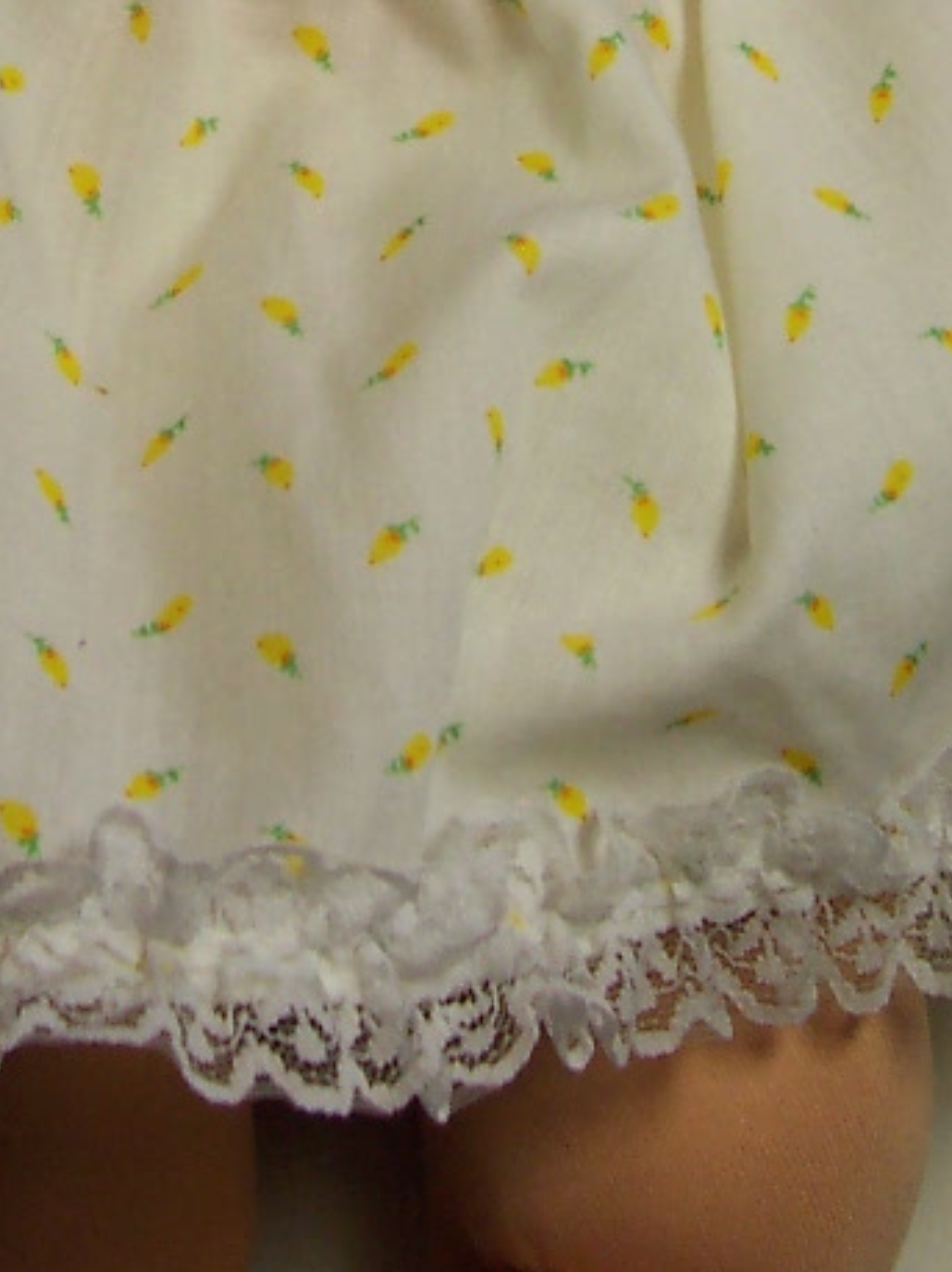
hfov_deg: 15.2
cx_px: 383
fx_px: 3560
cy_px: -228
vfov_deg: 19.2
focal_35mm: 97
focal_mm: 5.6
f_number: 2.8
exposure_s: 1/90
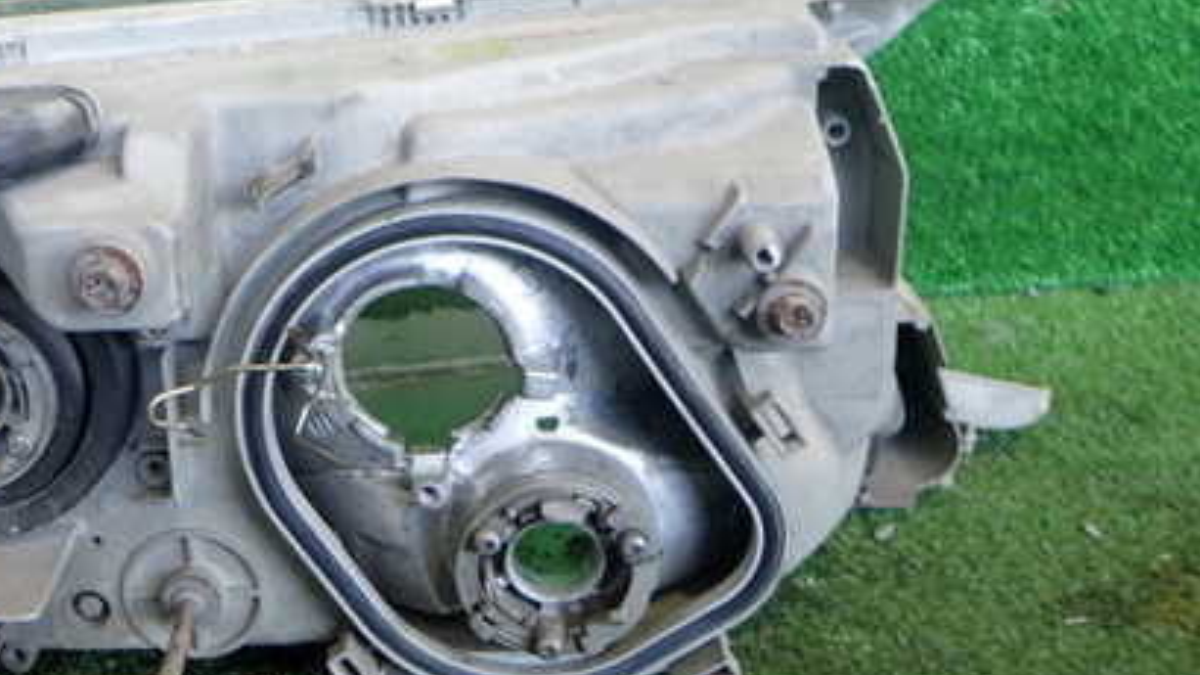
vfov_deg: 24.9
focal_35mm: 48
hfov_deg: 41.8
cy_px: 276
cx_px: 323
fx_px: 1527
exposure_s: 1/60
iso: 200
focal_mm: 5.4
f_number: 2.3
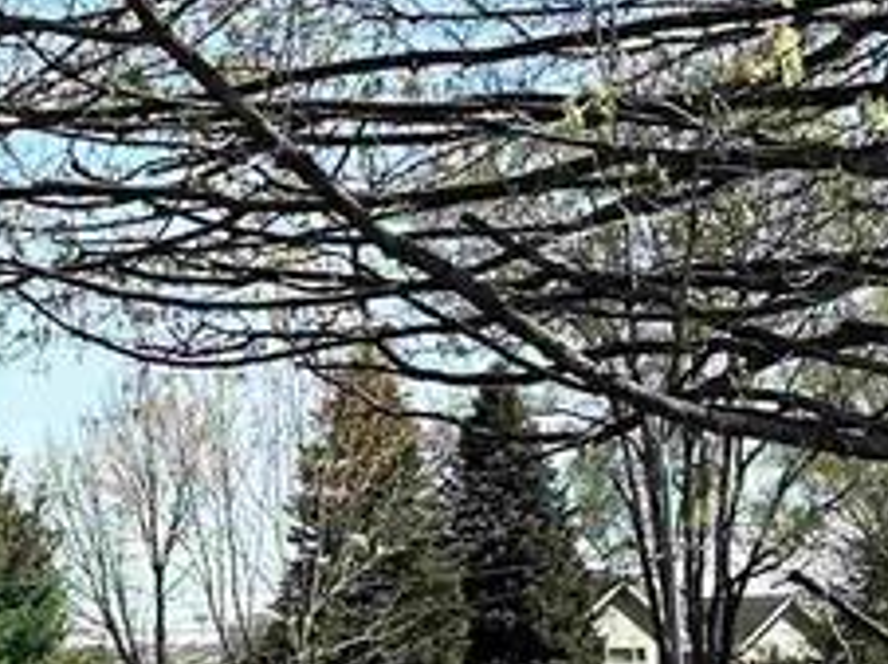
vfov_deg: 10.7
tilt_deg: +11.4
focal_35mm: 136
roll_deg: +1.9
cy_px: -102
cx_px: 397
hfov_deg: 14.5
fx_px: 3485
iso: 80
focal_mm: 6.86
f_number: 1.78
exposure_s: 1/2882
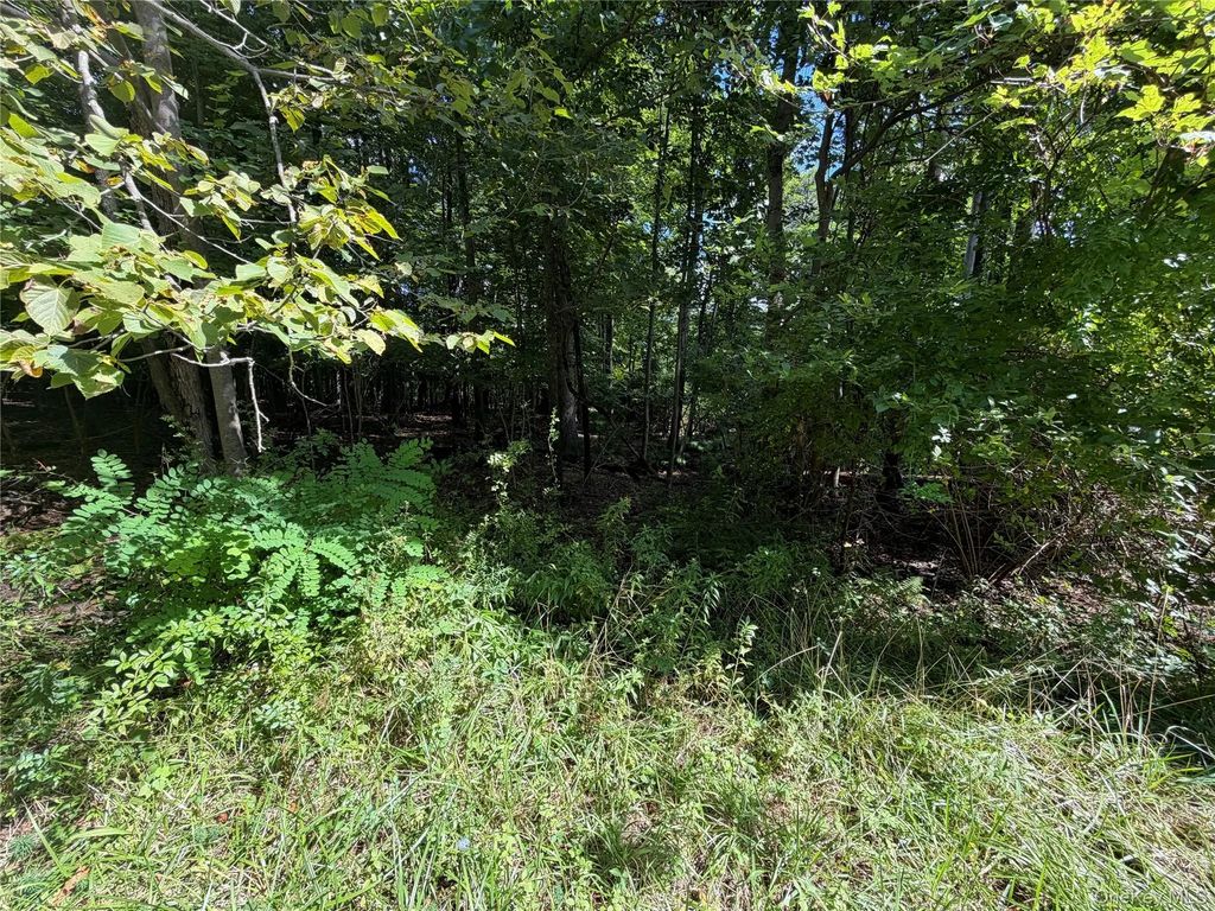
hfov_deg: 102.1
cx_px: 608
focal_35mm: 14
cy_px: 456
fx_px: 491
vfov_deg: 85.7
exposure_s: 1/246
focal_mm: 2.22
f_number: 2.2
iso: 40
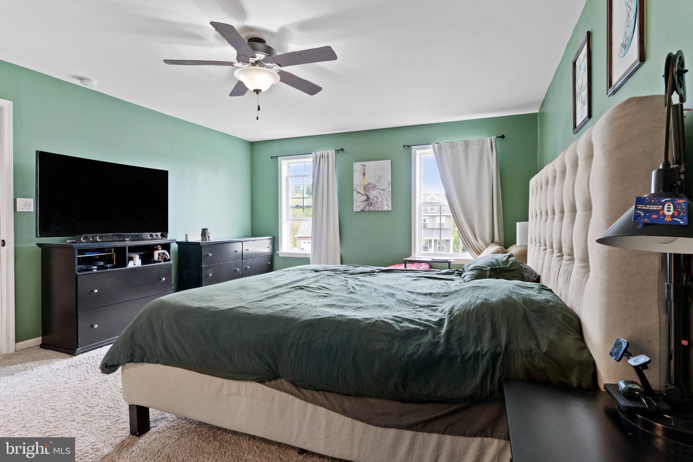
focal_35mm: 18
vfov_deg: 67.4
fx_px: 346
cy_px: 231
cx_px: 346
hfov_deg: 90.0
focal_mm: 18
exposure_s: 1/2.5
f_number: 8
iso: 500
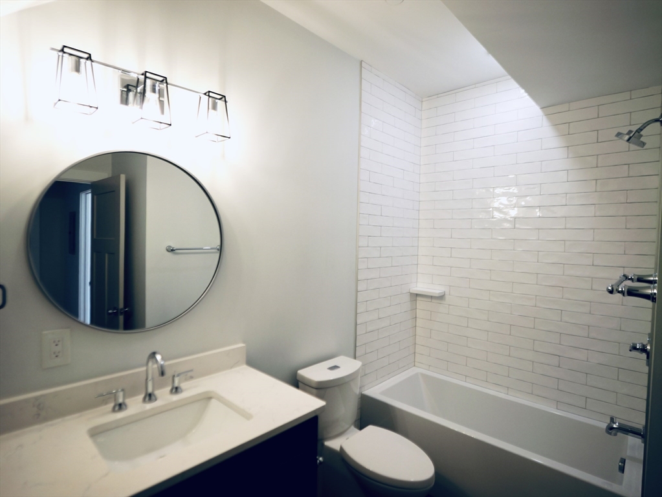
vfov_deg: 71.6
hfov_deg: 87.7
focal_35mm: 18
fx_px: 344
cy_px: 248
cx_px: 331
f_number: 2
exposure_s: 1/125
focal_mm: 9
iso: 100
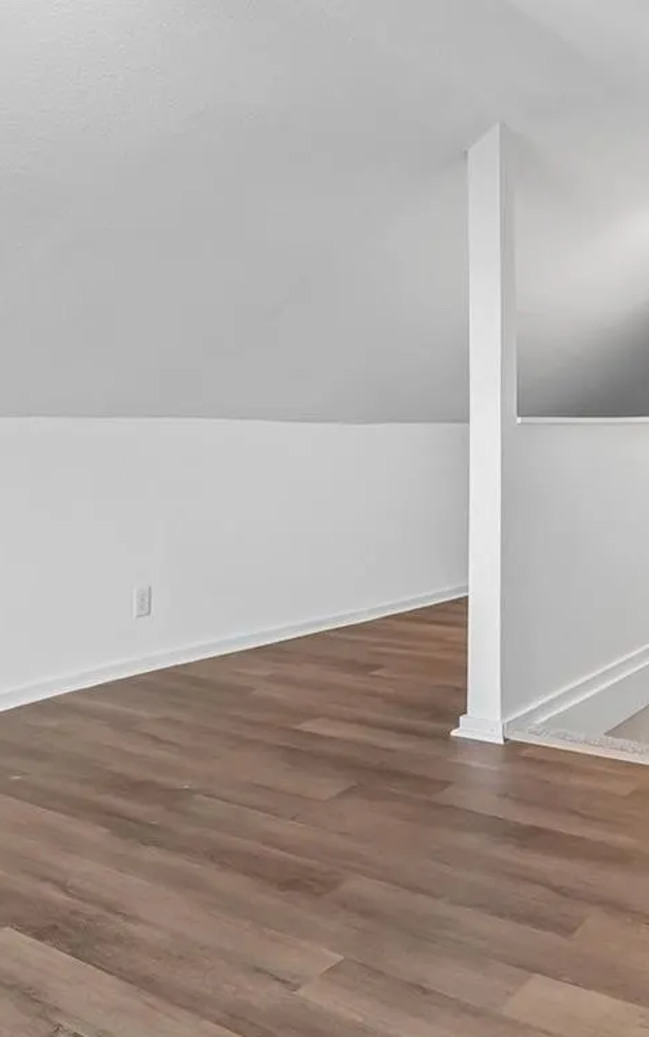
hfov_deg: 38.5
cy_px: 463
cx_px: 485
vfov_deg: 59.5
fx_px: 905
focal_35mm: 32
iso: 800
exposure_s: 1/30
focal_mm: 10
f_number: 8
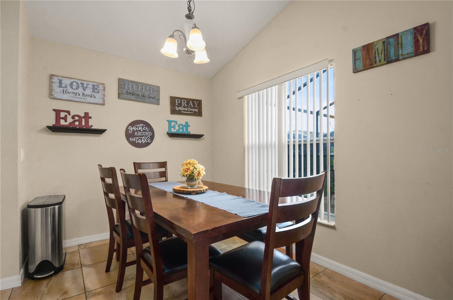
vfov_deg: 71.8
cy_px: 150
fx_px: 207
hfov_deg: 95.1
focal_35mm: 16
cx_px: 226
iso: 200
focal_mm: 11
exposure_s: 1/3
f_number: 8
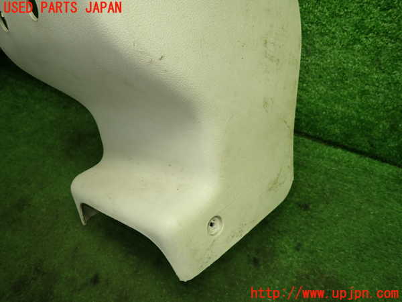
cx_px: 201
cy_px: 151
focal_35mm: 25
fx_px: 290
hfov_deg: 69.4
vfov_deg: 54.9
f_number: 2
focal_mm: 4.5
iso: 160
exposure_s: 1/60
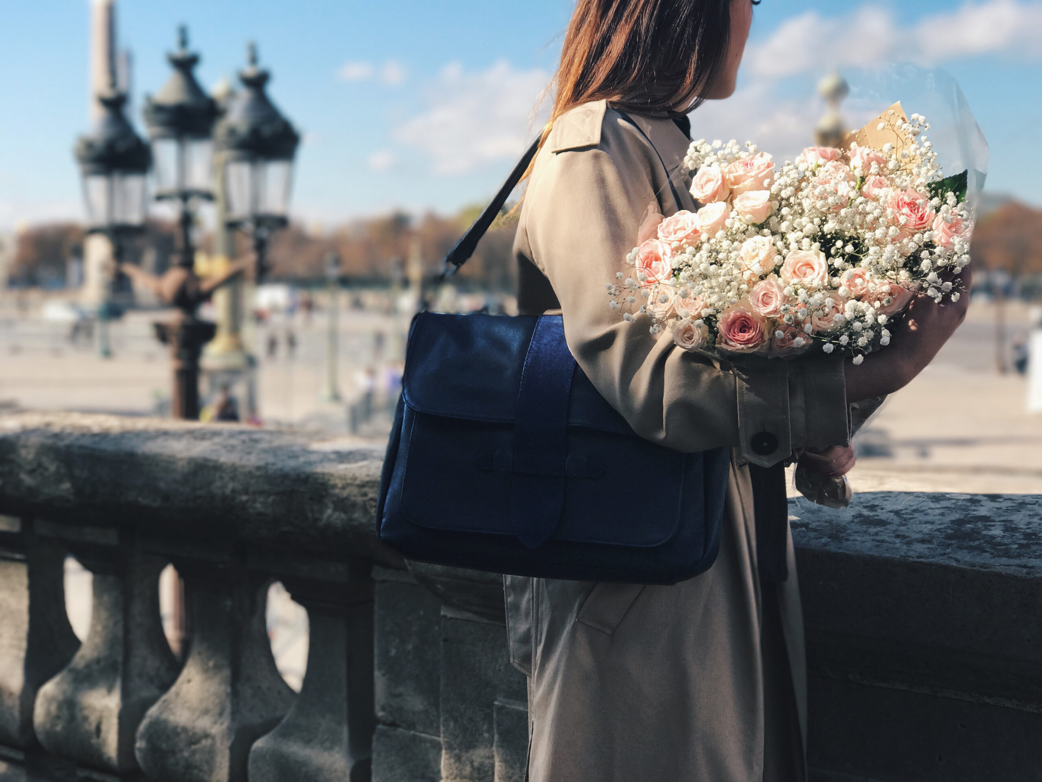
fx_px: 1716
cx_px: 521
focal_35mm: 57
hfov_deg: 33.8
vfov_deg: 25.7
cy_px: 391
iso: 20
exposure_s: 1/595
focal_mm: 6.6
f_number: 2.8
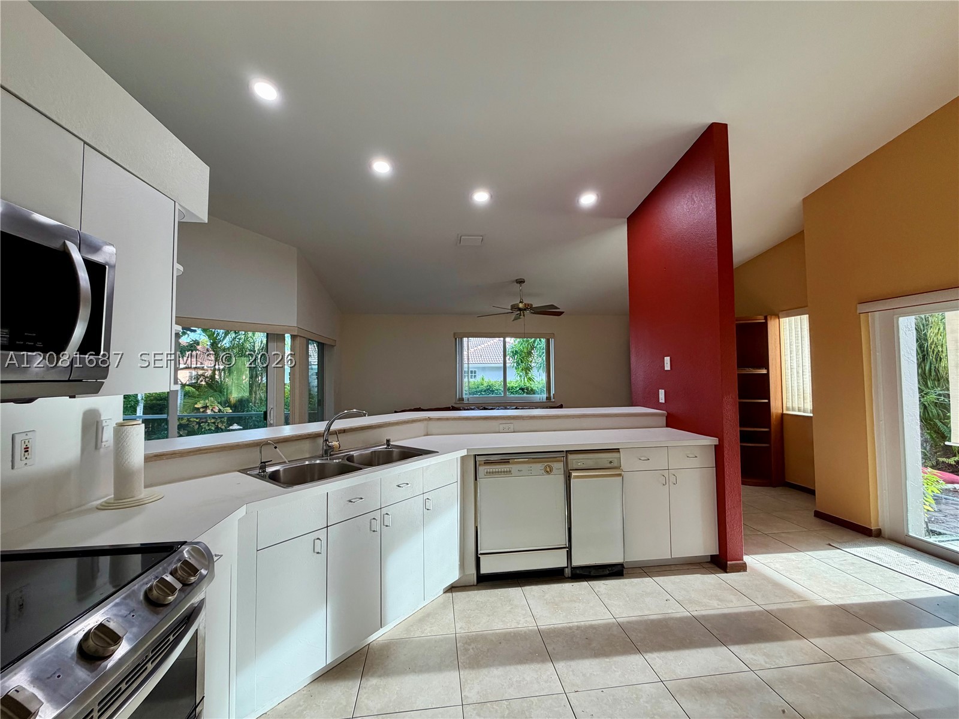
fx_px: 388
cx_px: 480
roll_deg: +0.9
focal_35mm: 14
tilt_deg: +2.1
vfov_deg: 85.7
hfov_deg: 102.1
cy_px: 360
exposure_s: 1/120
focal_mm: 2.22
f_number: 2.2
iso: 200
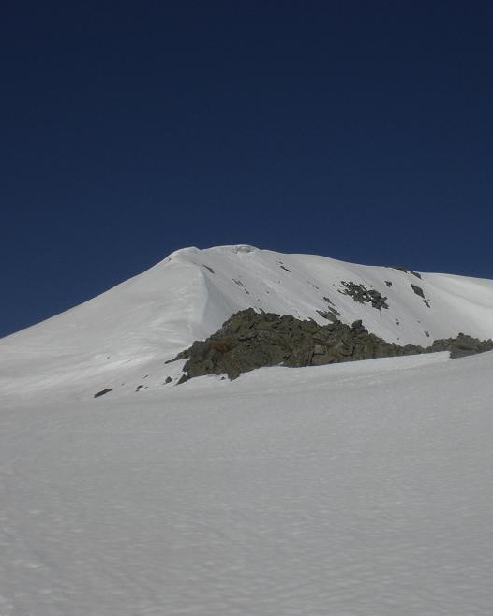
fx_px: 949
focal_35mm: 52
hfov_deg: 29.1
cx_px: 296
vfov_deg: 36.0
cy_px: 317
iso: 50
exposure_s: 1/1600
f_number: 4.4
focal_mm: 6.3
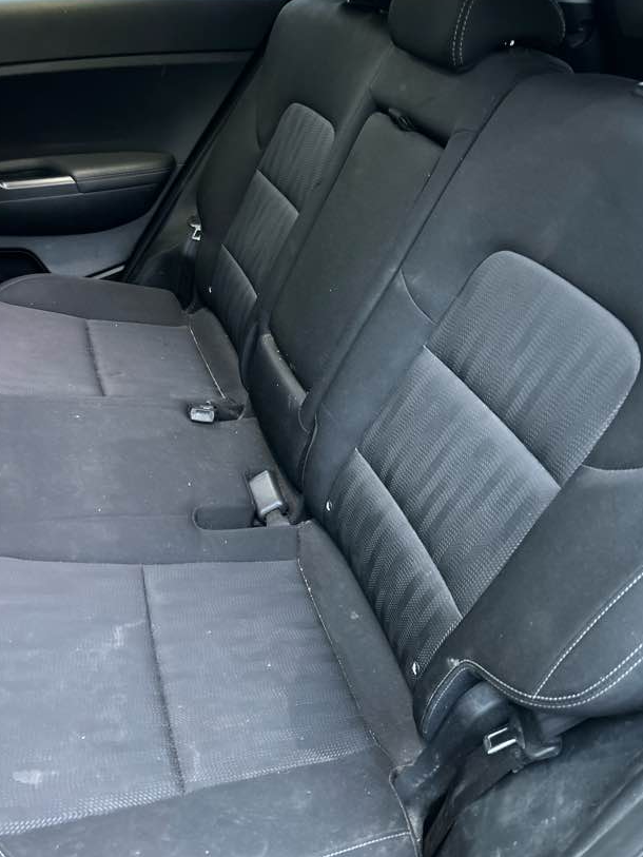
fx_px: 669
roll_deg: -4.0
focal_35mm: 27
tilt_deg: -38.5
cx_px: 326
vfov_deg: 65.3
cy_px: 434
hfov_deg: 51.4
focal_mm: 5.7
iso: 1000
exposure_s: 1/20
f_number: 1.5
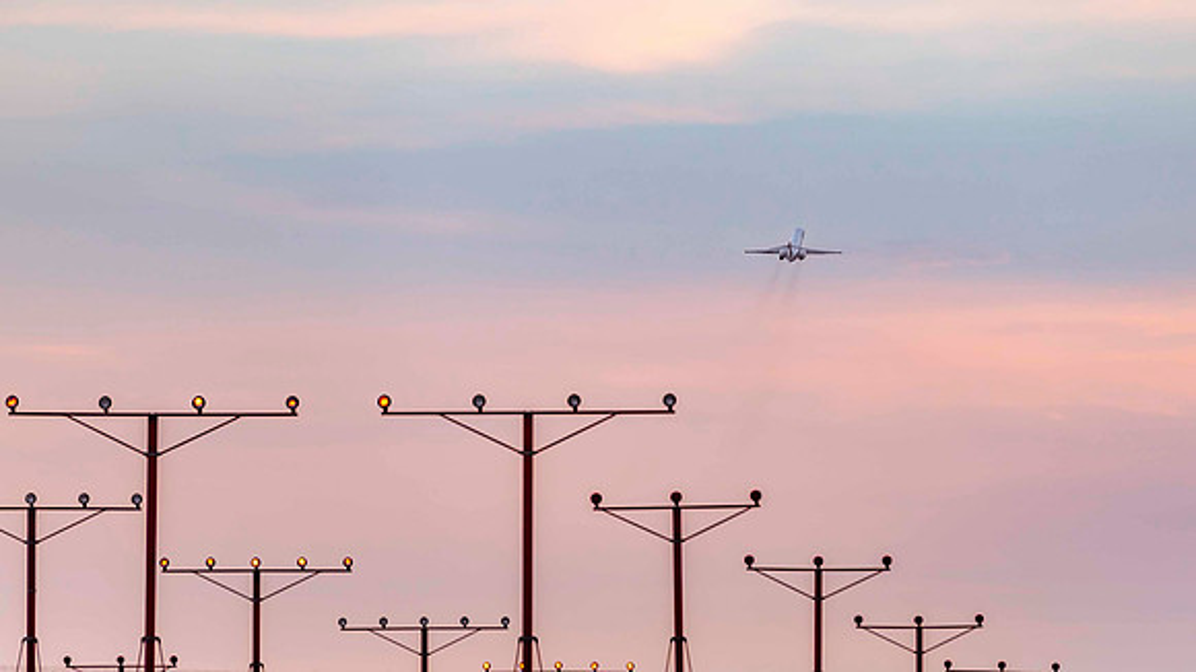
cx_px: 715
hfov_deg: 7.0
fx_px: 9763
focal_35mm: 308
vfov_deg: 3.9
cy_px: 255
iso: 400
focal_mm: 200
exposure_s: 1/500
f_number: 4
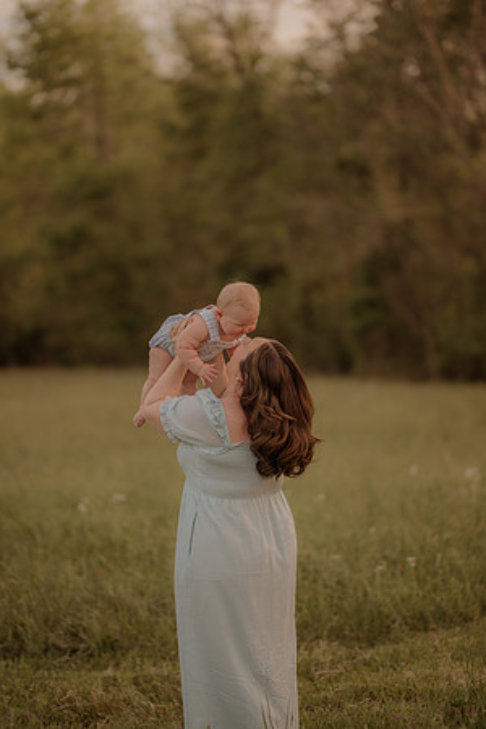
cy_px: 364
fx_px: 1721
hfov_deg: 16.1
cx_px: 243
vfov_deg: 23.9
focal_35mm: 85
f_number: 1.4
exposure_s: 1/800
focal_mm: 85
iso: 160
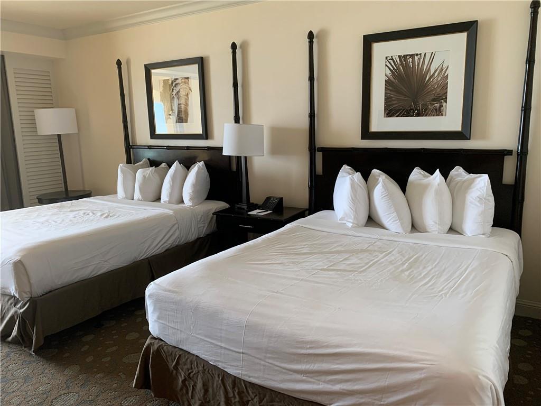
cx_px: 270
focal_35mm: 26
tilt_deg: -11.2
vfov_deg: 53.1
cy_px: 203
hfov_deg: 67.3
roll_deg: +1.0
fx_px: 406
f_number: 1.8
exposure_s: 1/60
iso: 100
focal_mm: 4.25
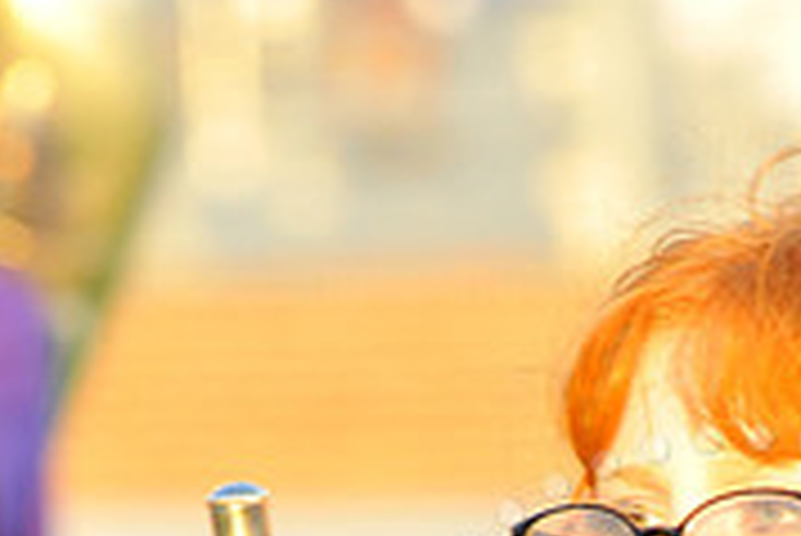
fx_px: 14496
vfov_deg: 2.1
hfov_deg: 3.2
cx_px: 752
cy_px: 851
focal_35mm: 651
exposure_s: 1/80
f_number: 7.1
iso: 250
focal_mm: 200
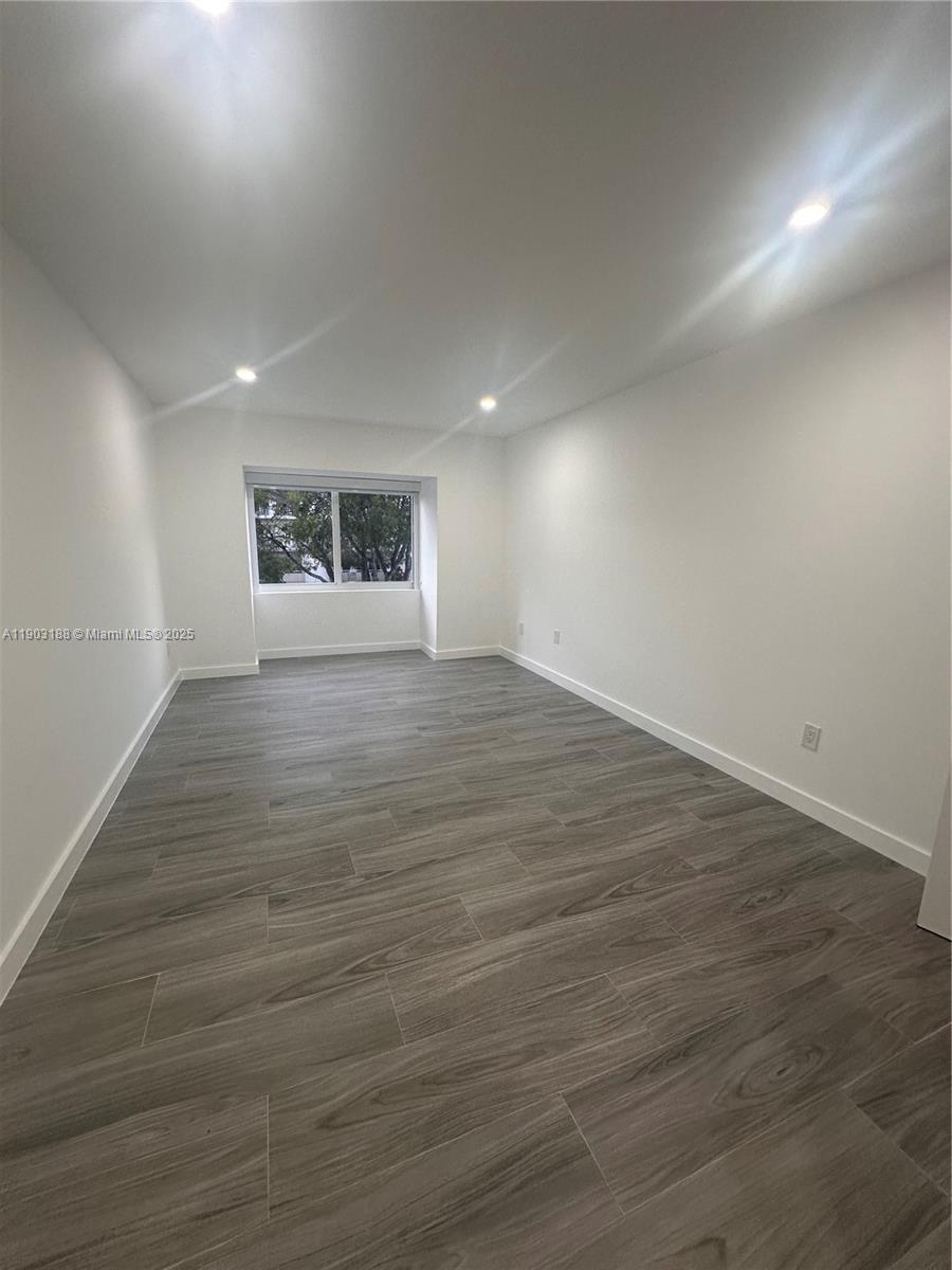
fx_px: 513
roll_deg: -2.3
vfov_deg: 102.1
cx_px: 476
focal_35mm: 14
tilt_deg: -11.3
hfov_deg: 85.7
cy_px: 635
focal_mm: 2.22
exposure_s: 1/120
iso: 160
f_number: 2.2
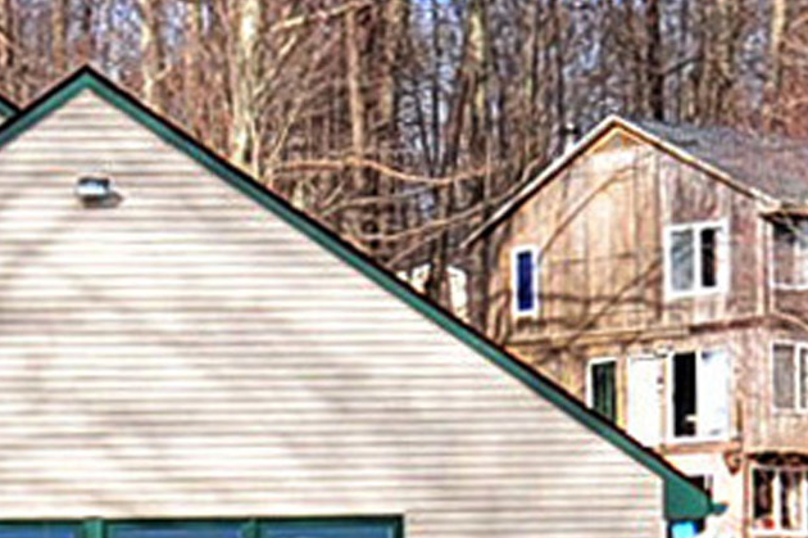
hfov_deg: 14.3
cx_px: -241
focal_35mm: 138
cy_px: 626
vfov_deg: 9.8
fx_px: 3095
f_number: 11
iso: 400
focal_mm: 20
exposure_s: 1/200
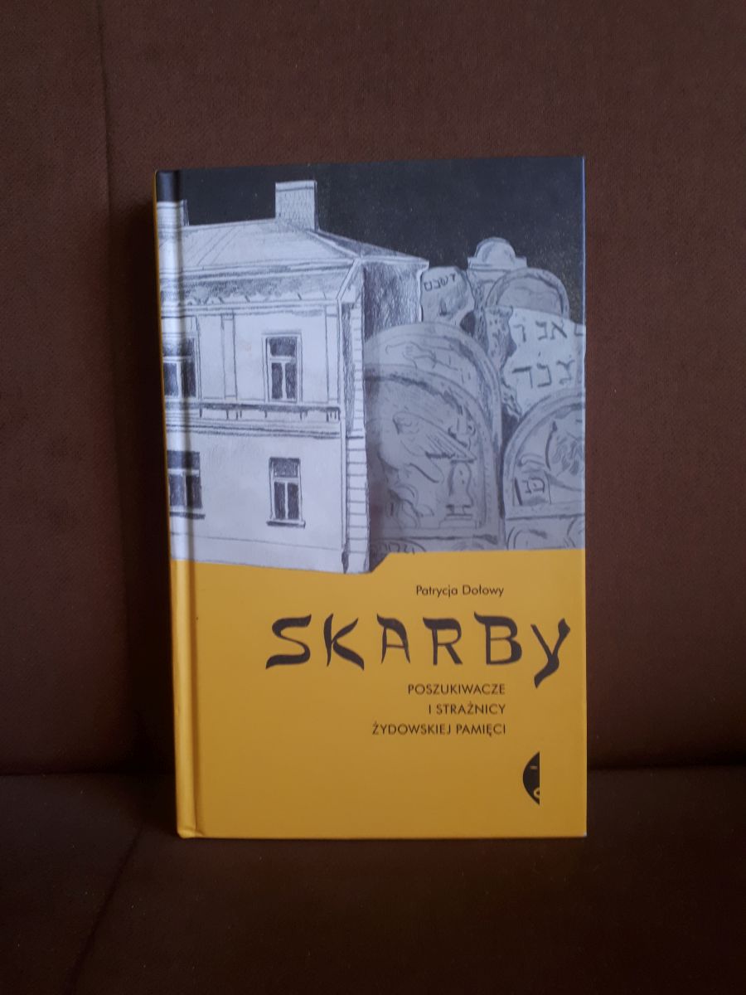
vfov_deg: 65.3
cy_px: 498
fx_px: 776
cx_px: 373
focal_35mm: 27
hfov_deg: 51.4
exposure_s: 1/30
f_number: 1.9
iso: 160
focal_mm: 3.6
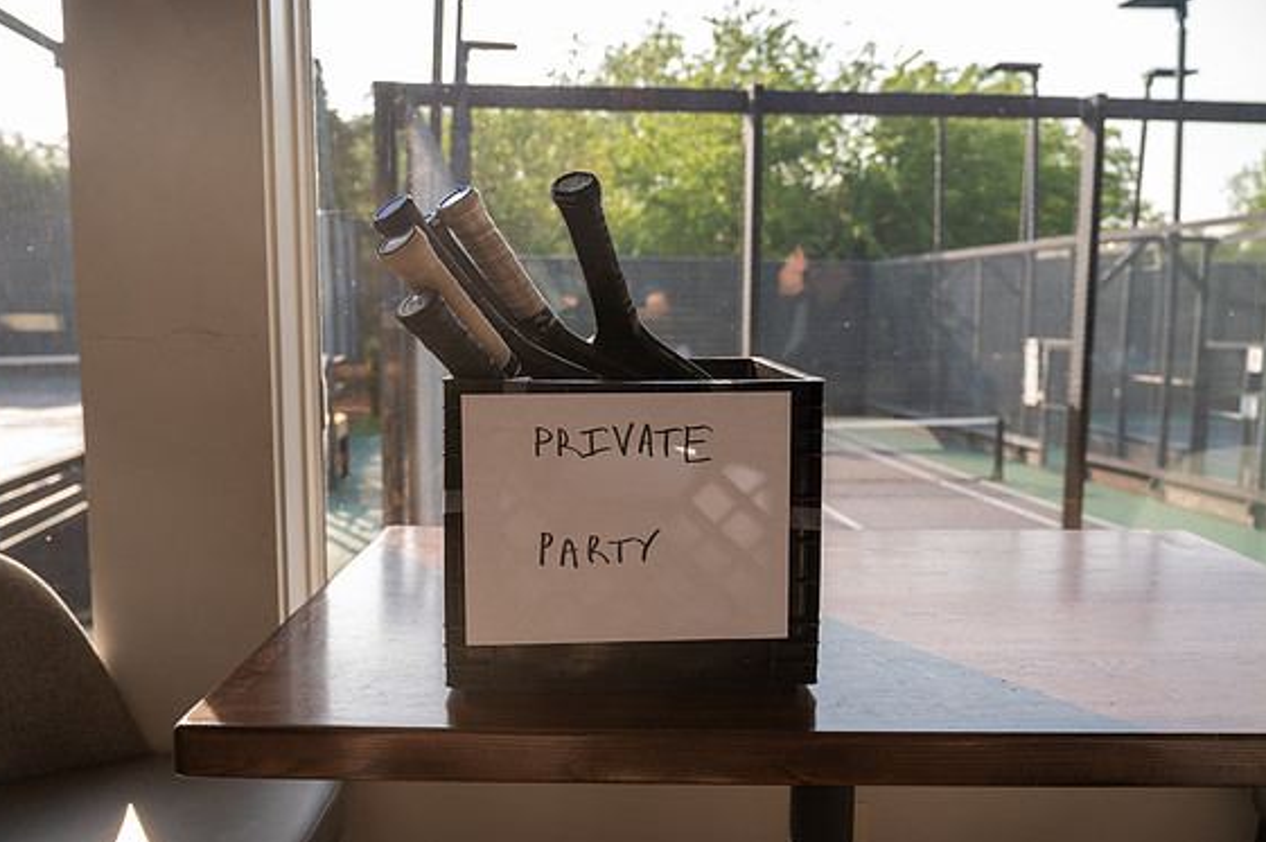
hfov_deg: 62.0
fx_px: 1054
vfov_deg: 43.5
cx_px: 627
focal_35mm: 30
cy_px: 427
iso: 640
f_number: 4.5
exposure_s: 1/500
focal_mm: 29
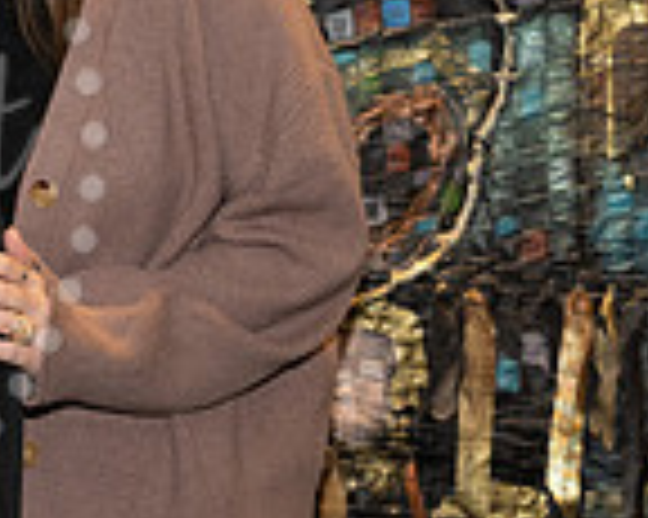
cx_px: -324
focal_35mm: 166
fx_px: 3181
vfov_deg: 9.3
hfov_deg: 11.2
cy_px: 142
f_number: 5
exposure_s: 1/125
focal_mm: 44
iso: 800
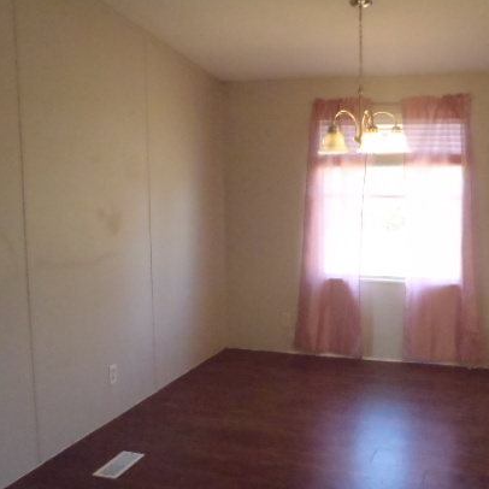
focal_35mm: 39
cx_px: 325
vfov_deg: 42.8
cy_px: 258
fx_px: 623
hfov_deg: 42.3
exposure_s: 1/125
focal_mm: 5
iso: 800
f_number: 3.9
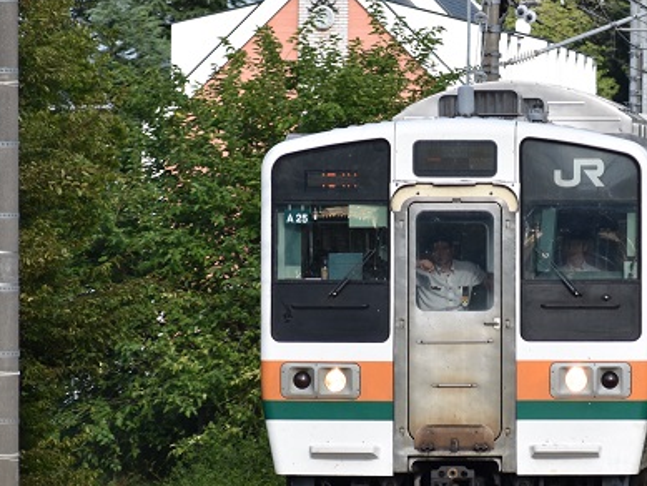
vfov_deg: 3.7
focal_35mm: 400
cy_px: 290
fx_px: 7479
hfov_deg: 5.0
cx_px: 507
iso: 250
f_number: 5.6
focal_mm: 150
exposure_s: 1/500
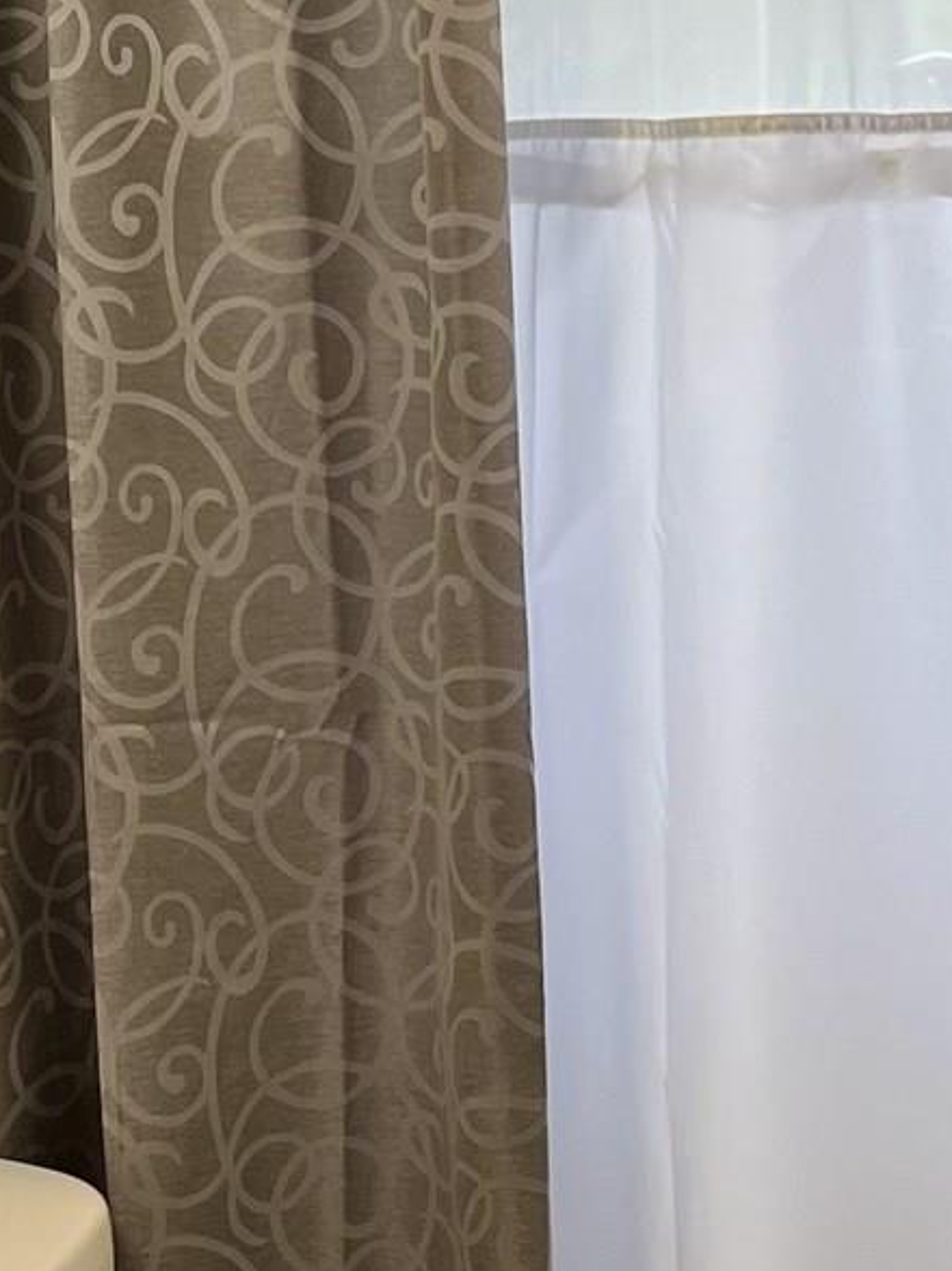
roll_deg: +1.6
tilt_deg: -7.2
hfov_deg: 14.5
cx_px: 409
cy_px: 810
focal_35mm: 102
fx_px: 3742
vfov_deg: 19.2
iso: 64
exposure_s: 1/60
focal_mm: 5.7
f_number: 1.5
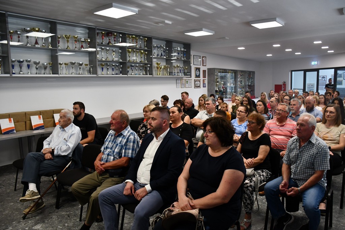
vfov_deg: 47.9
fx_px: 259
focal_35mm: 27
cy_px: 115
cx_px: 172
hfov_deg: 67.4
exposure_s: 1/160
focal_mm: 18
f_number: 3.5
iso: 800
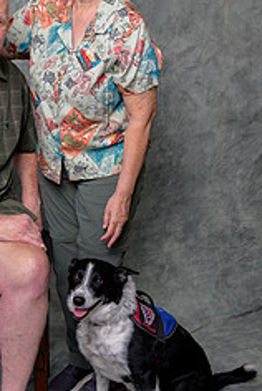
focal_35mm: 59
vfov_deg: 33.8
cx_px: 60
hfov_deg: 22.8
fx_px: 642
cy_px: 171
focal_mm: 31
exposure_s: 1/125
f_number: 10
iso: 400
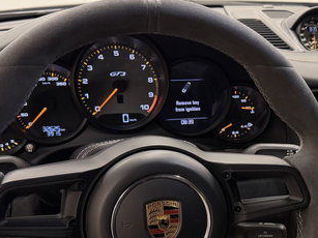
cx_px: 247
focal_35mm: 60
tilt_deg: -24.0
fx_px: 551
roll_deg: -2.4
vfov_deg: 24.0
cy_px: 196
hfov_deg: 31.5
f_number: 1.78
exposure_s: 1/60
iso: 160
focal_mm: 6.76
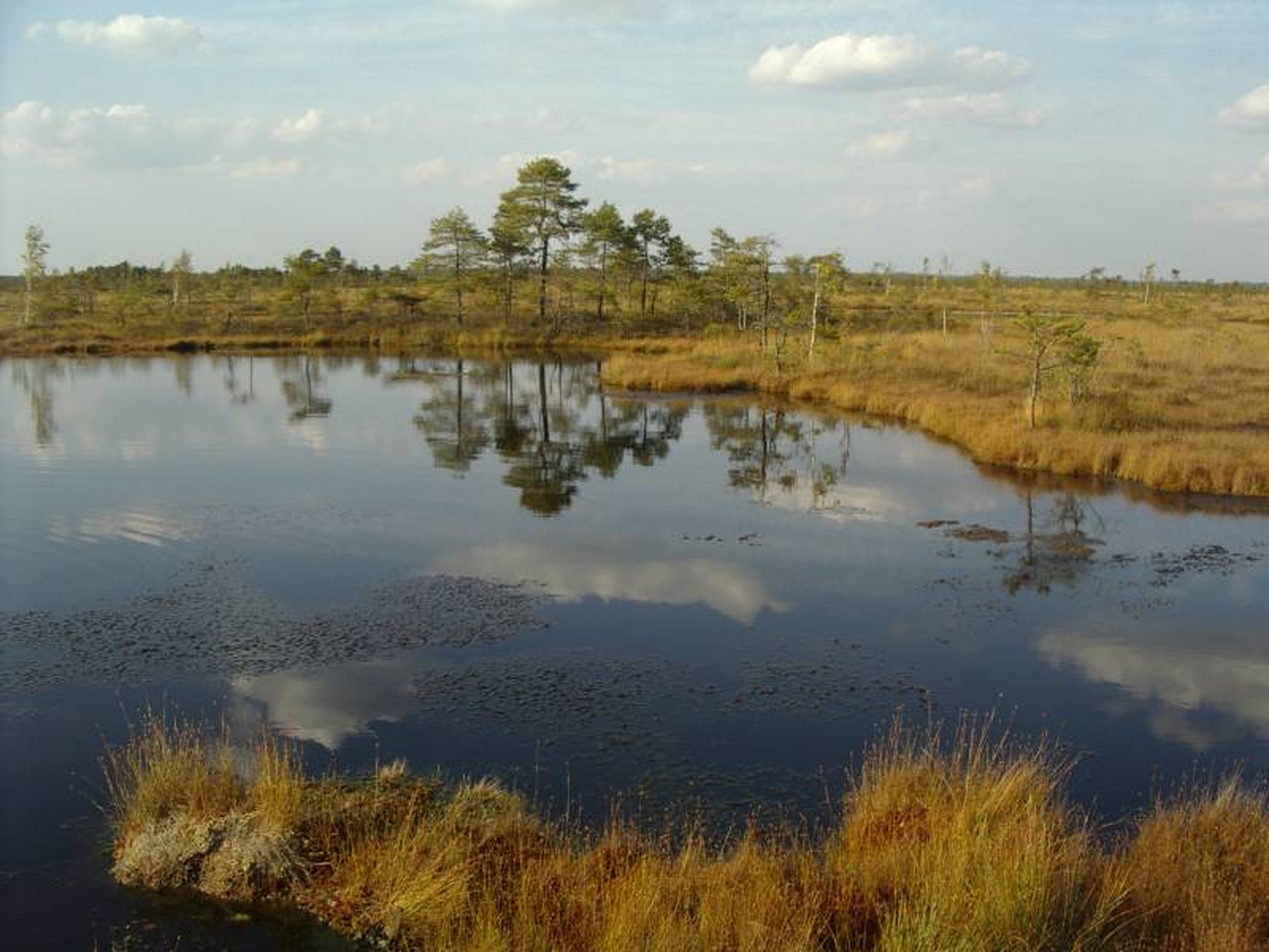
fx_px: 1393
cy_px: 476
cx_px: 634
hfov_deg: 49.0
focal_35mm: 38
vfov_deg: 37.7
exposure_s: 1/320
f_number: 4.8
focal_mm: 5.8
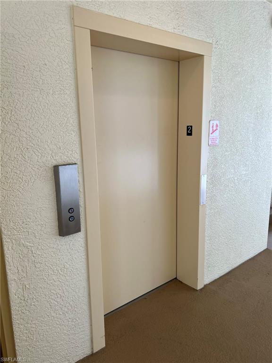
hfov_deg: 53.1
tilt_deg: -6.2
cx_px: 136
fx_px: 272
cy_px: 182
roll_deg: +1.9
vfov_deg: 67.3
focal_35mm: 26
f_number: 1.5
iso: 32
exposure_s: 1/121
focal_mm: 5.7
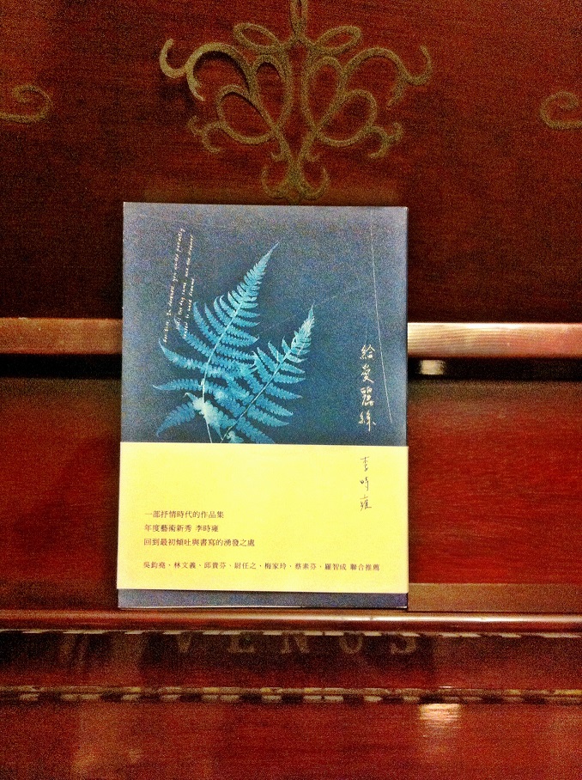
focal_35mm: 35
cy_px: 390
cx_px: 291
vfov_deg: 52.7
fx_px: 787
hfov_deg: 40.6
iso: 250
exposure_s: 1/15
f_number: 2.8
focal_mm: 3.85
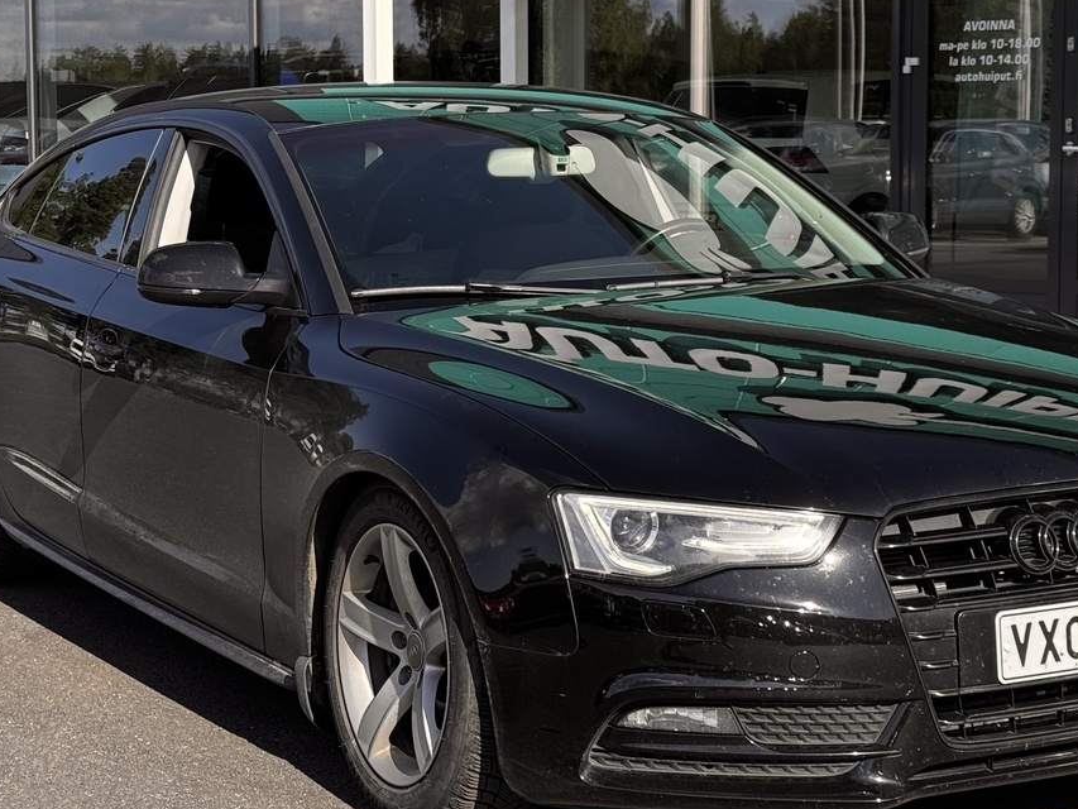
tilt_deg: -4.5
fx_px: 2523
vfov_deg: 18.2
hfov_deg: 24.1
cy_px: 327
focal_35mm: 81
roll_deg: -0.2
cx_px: 610
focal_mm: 6.76
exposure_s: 1/1637
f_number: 1.78
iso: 64
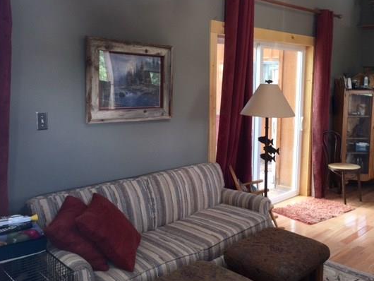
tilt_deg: -6.7
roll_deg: -0.6
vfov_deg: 40.7
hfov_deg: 52.4
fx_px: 378
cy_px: 129
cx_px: 216
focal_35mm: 35
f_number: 2.2
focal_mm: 4.15
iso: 25
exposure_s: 1/32
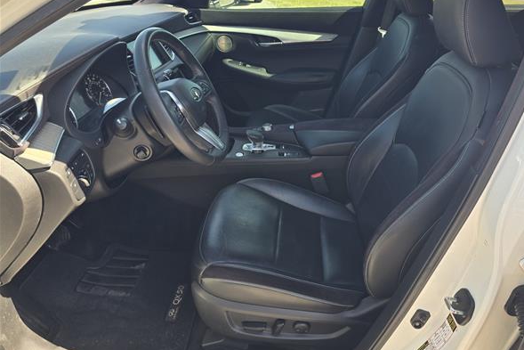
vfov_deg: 49.6
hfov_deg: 69.3
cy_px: 168
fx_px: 379
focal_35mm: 26
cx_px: 284
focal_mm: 6.3
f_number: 1.7
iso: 25
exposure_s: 1/182
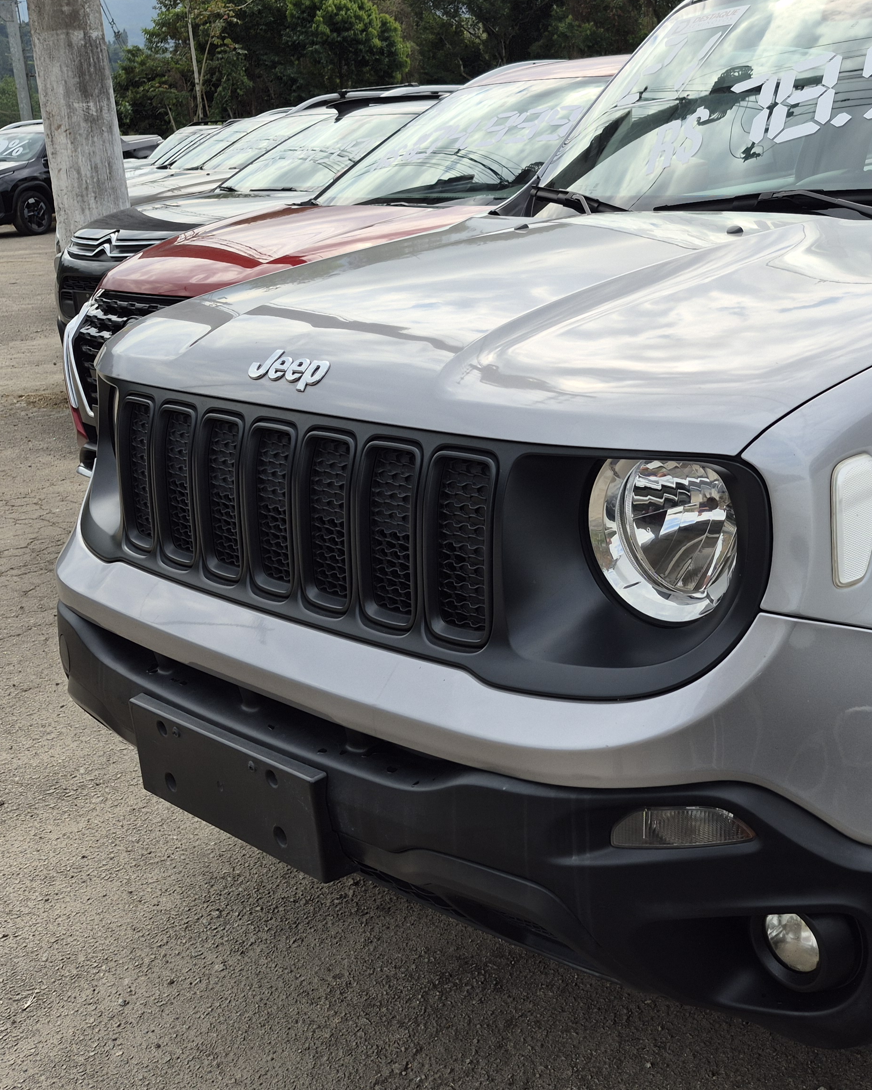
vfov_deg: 46.7
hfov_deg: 36.7
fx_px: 1258
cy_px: 461
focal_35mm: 39
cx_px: 718
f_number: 1.8
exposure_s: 1/1504
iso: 25
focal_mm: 5.4
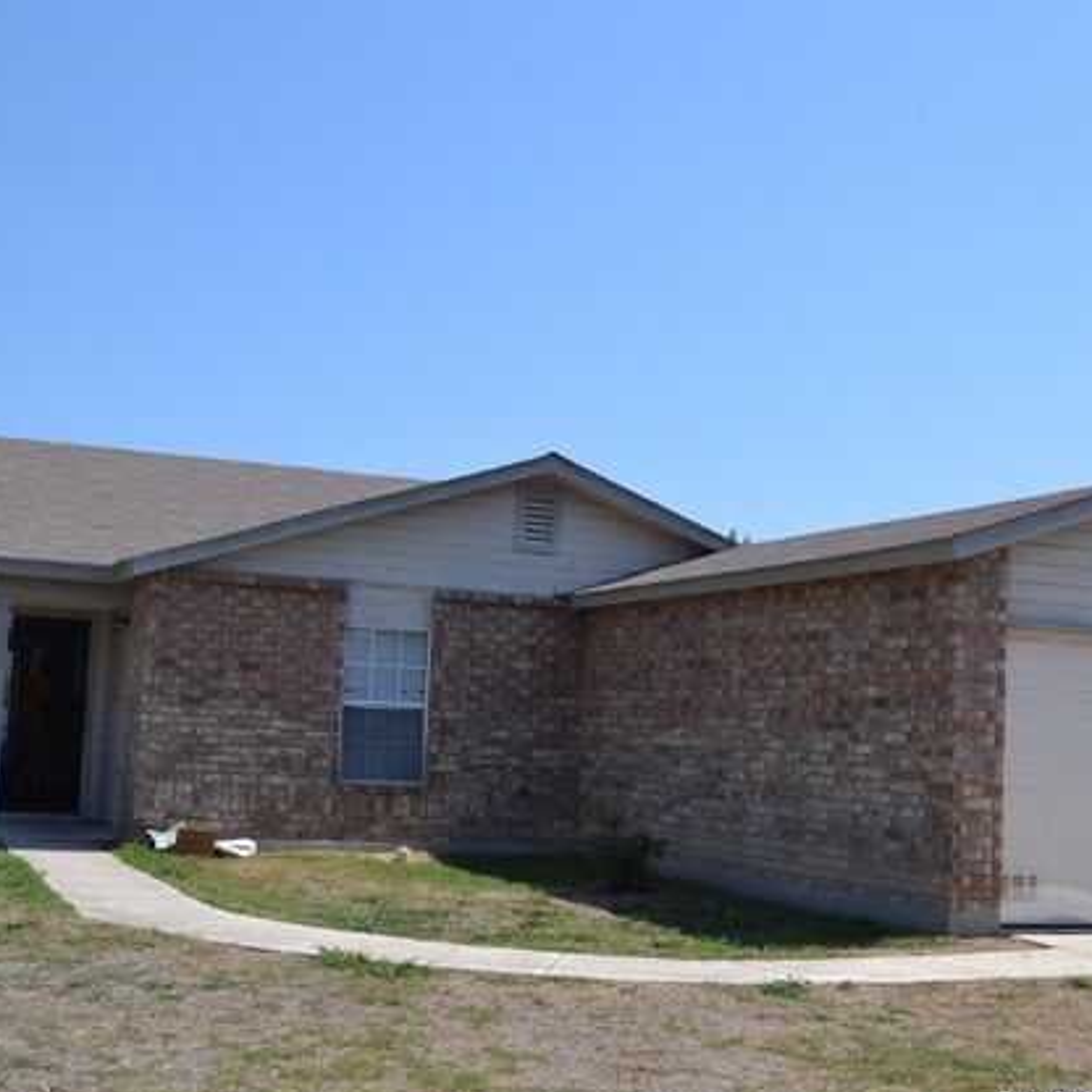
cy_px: 556
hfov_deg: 36.1
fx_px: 1677
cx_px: 575
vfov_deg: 36.1
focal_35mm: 47
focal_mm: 24
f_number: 8
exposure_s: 1/250
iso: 100
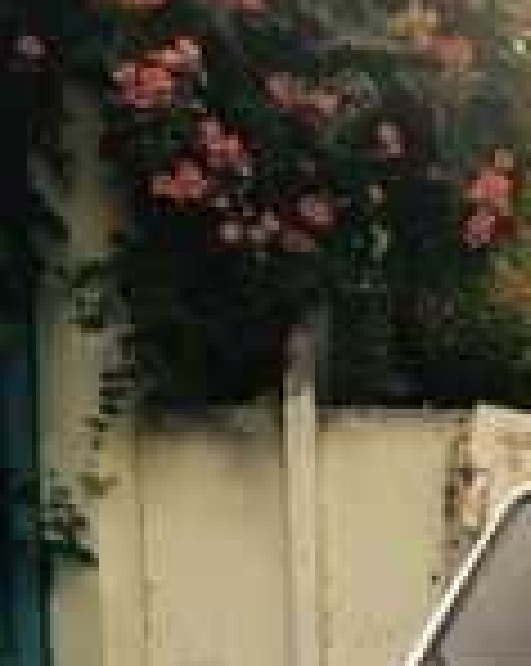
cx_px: 792
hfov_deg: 15.0
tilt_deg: -9.3
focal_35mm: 95
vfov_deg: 18.8
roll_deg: -0.5
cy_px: 864
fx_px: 1870
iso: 40
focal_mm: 4.15
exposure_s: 1/100
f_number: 2.2
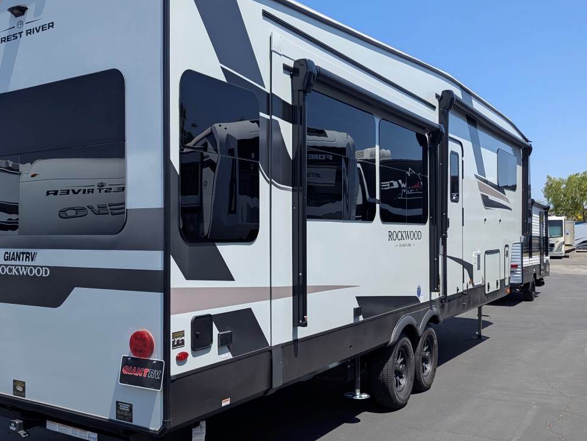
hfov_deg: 52.0
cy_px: 230
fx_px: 594
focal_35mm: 35
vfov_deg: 40.8
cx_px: 220
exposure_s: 1/1919
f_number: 1.85
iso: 48
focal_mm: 6.81
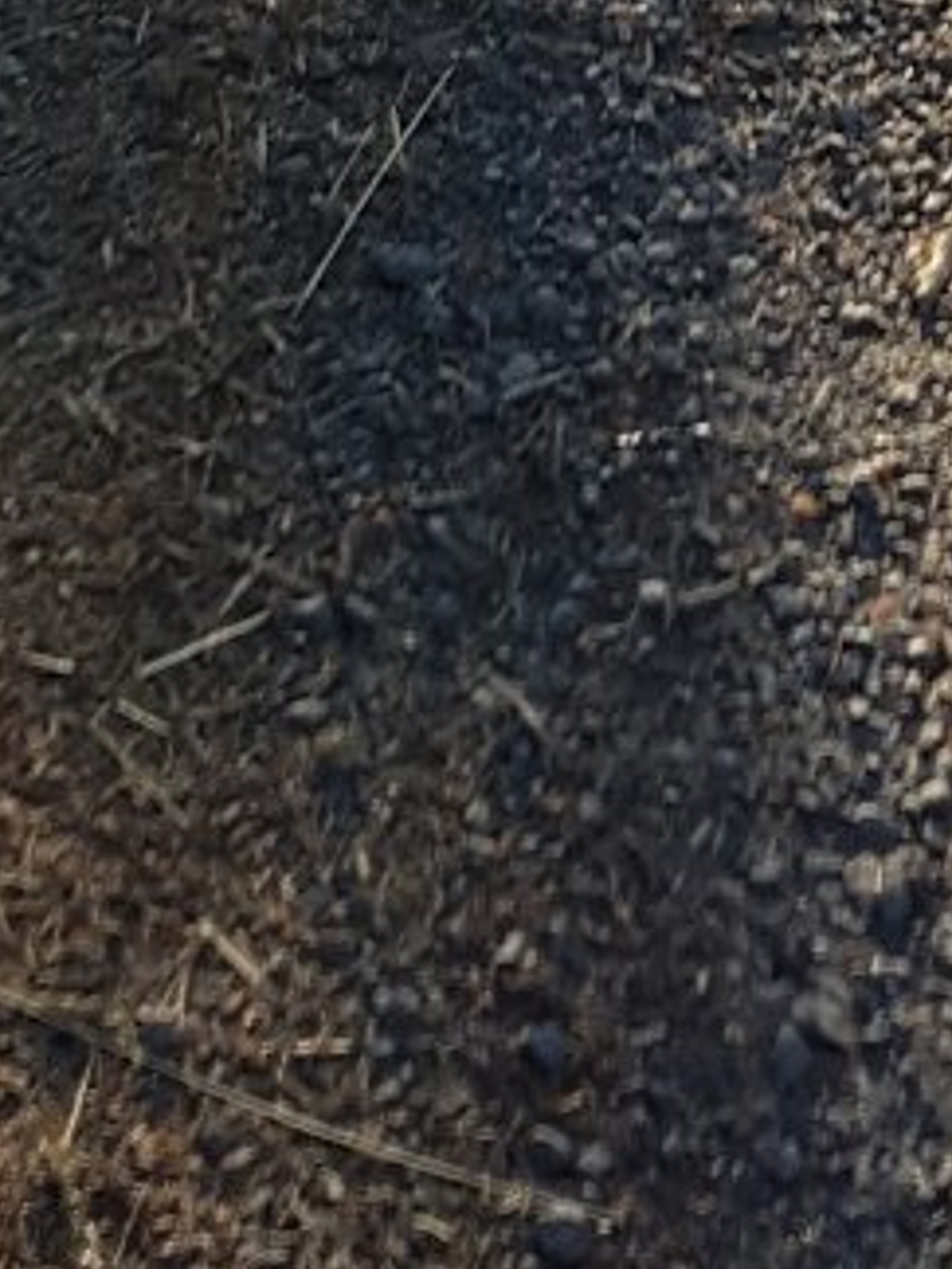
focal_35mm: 121
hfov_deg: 12.2
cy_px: -1101
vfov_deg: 14.2
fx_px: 4437
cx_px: 548
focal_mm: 4.2
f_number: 1.7
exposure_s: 1/171
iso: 50
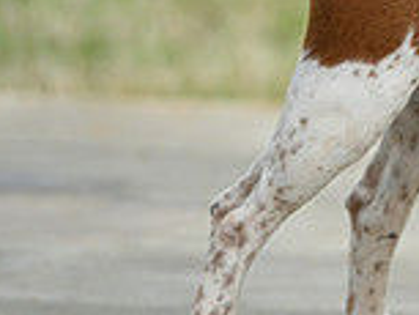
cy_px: -29
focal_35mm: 728
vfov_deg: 2.0
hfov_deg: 2.7
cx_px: 739
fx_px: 8819
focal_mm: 200
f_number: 4.5
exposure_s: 1/1000
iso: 320
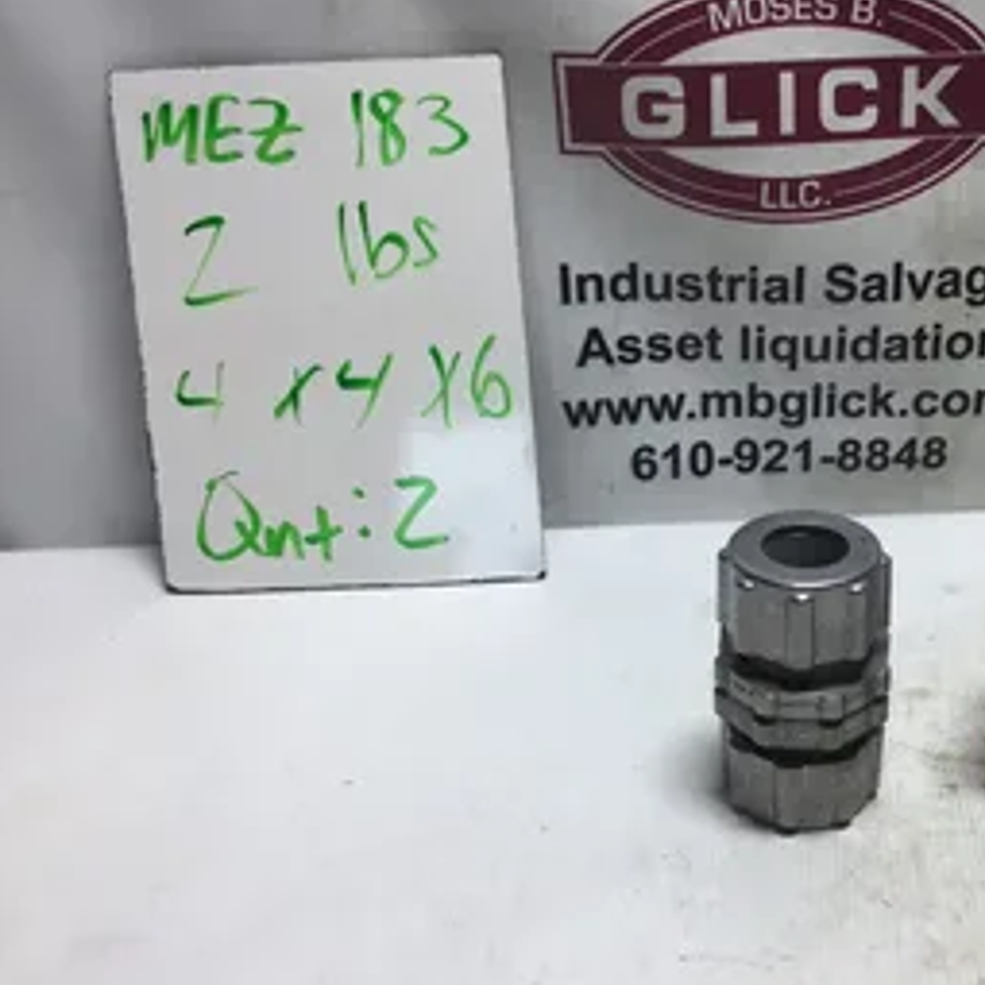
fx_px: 1384
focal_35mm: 43
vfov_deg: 39.1
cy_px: 533
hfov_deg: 38.1
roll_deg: +1.1
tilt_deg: -29.5
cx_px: 753
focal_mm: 3.3
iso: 25
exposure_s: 1/163
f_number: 2.4
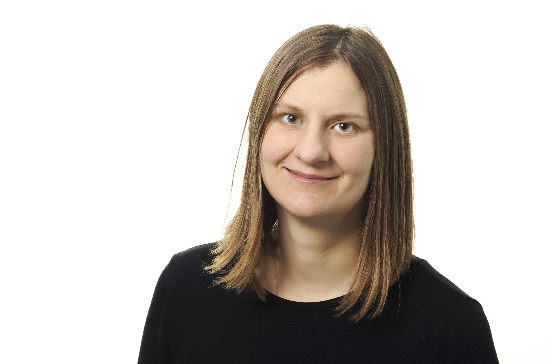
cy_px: 186
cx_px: 286
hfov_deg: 18.6
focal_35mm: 110
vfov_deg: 12.4
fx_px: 1670
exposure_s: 1/125
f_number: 14
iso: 100
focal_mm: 105
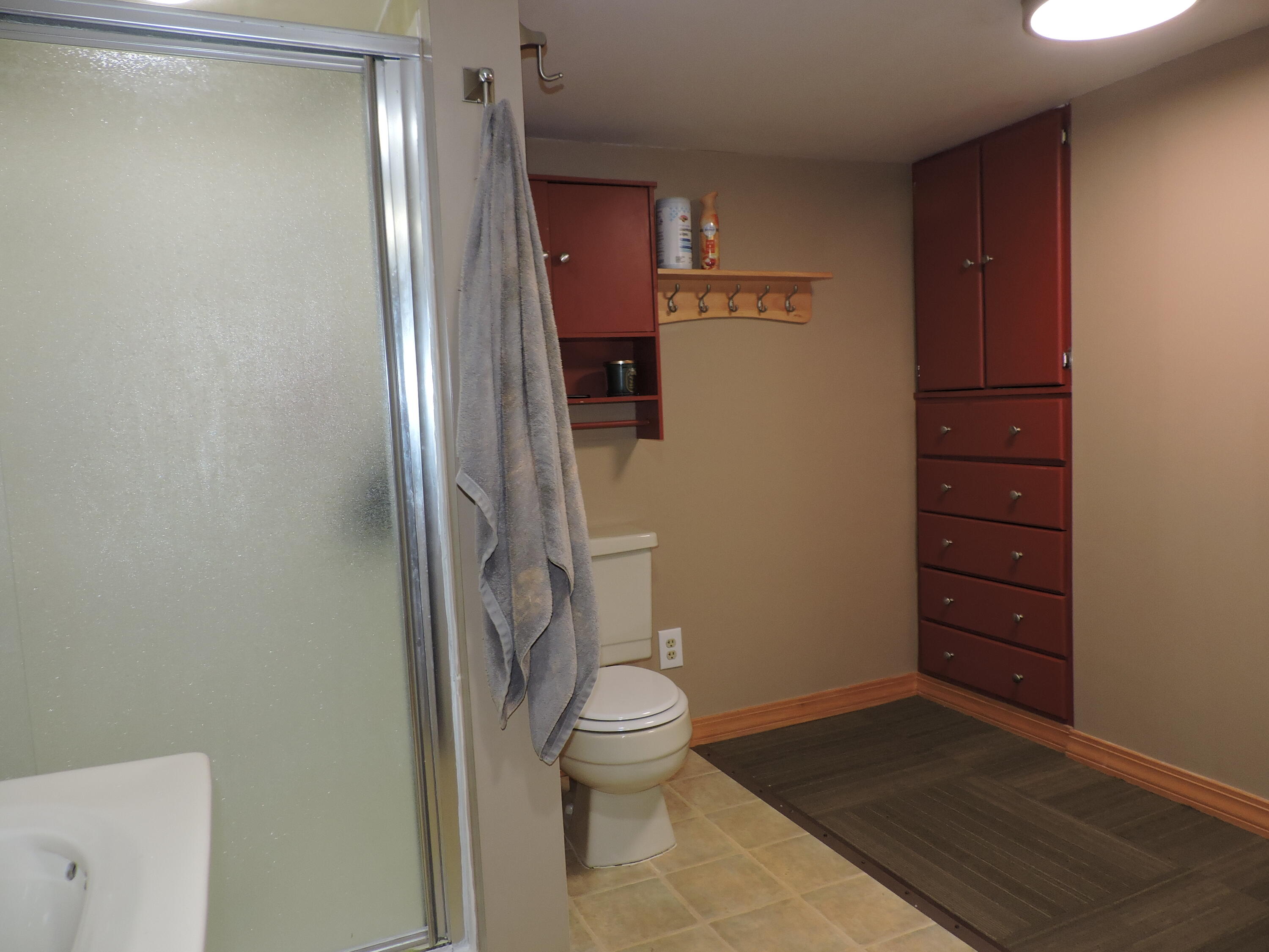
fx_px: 880
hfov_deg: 71.6
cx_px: 634
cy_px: 476
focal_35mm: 24
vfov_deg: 56.8
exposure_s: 1/30
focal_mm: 4.3
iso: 200
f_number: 3
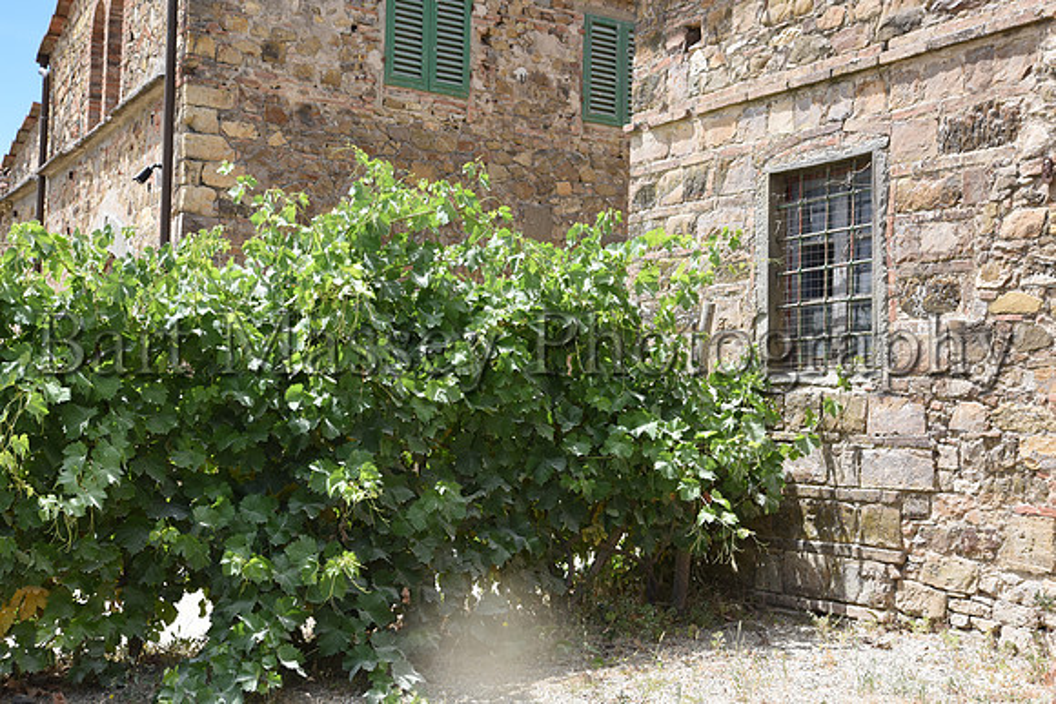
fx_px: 1408
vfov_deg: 28.1
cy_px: 352
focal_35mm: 48
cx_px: 528
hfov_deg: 41.1
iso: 320
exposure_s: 1/320
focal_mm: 48
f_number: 9
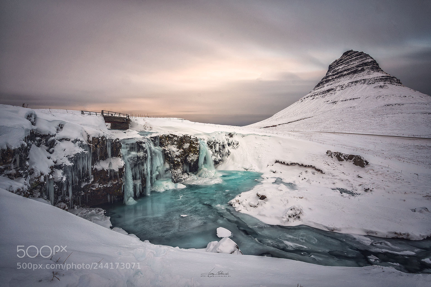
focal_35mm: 16
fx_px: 198
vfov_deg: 72.1
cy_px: 144
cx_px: 216
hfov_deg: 95.0
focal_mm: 11
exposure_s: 92
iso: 100
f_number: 11
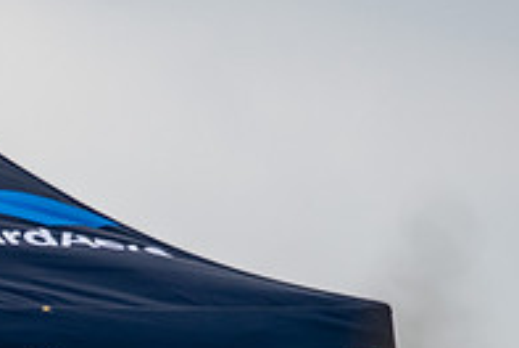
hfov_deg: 1.2
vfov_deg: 0.8
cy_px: 452
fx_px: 24184
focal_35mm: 1675
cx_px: -76
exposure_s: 1/2000
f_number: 5.6
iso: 360
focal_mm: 380
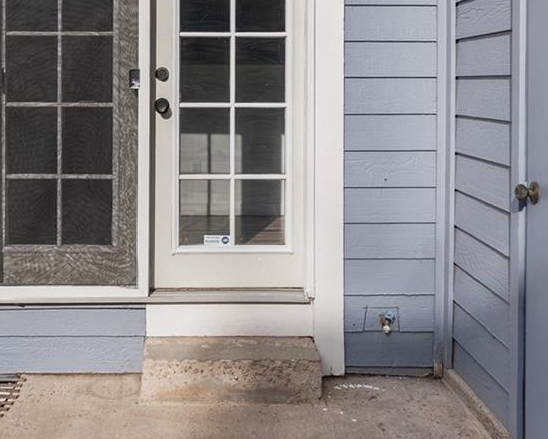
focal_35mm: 44
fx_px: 714
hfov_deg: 41.7
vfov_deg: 33.6
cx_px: 206
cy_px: 123
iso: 200
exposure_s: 1/125
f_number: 8
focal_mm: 16
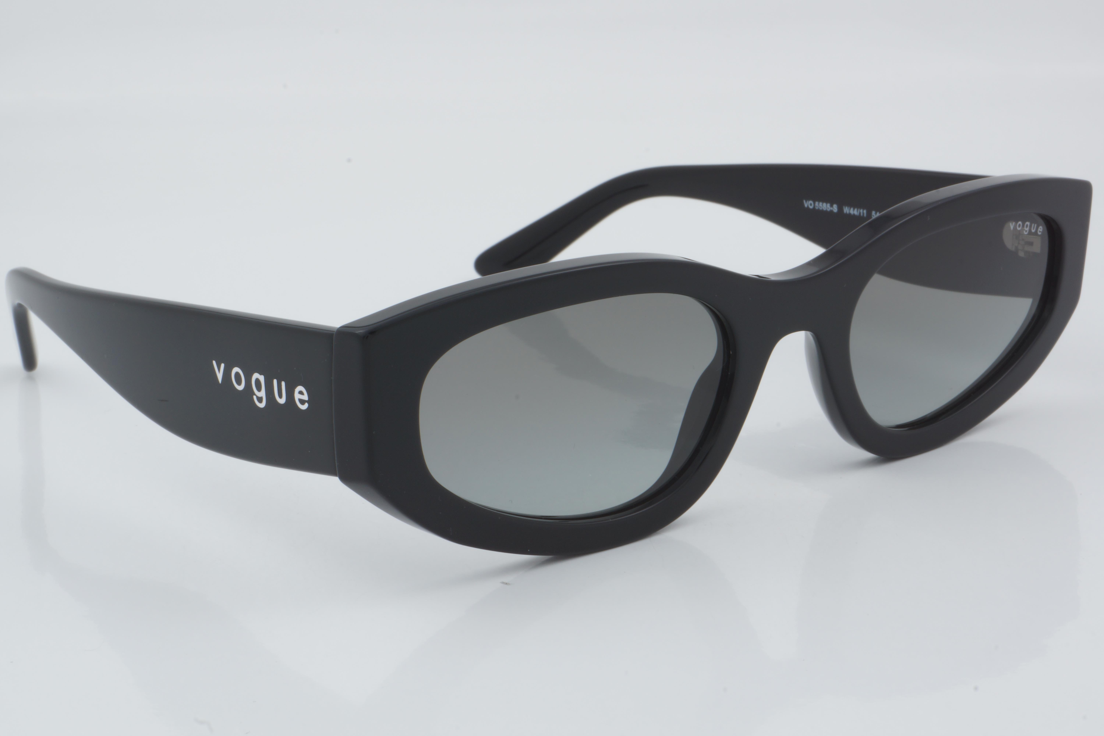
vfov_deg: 18.2
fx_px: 2300
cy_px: 368
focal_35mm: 75
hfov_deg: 27.0
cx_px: 552
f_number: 32
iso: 100
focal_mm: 50
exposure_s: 1/3
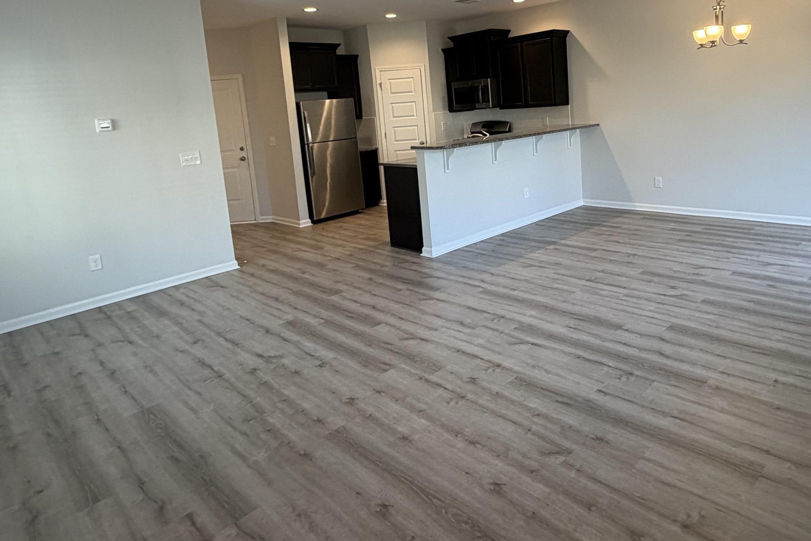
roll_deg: +4.9
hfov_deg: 73.1
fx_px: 541
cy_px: 168
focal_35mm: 24
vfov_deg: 51.9
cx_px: 479
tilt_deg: -6.8
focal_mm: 2.22
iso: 200
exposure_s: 1/120
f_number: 2.2
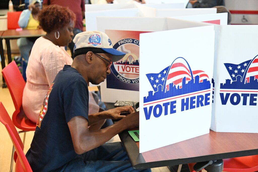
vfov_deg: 27.0
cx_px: 129
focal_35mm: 50
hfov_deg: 39.6
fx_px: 358
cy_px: 86
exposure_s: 1/250
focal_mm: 50
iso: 10000
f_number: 4
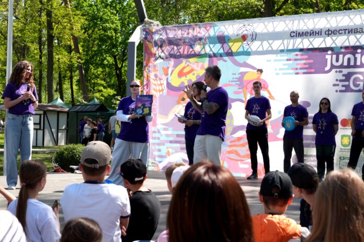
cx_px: 182
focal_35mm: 60
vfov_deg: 22.6
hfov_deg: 33.4
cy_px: 121
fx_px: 607
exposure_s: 1/200
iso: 100
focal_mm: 40
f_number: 5.6
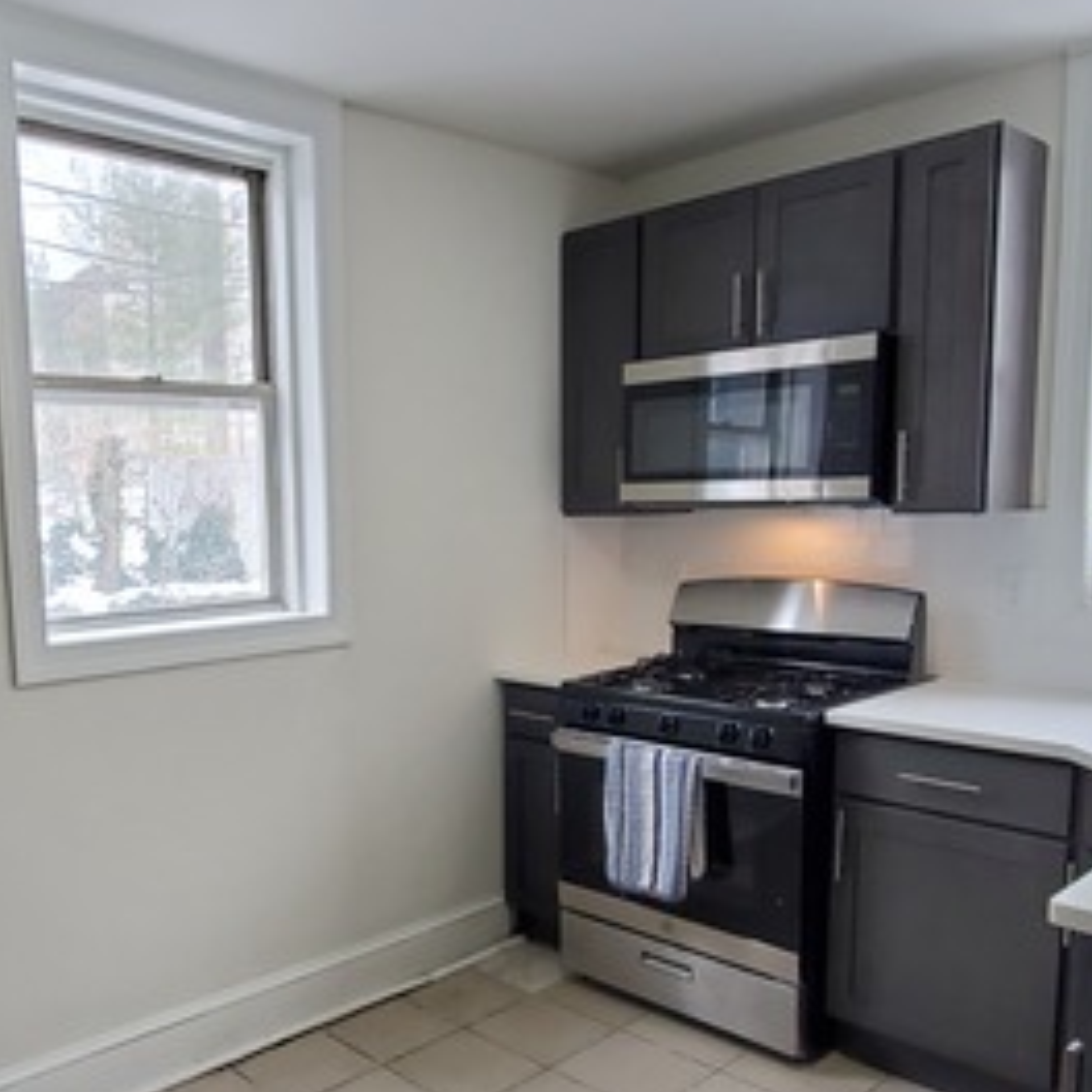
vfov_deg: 55.4
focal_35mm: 29
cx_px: 345
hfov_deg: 54.3
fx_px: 1035
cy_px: 629
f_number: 2.2
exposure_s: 1/59
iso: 160
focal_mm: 1.8
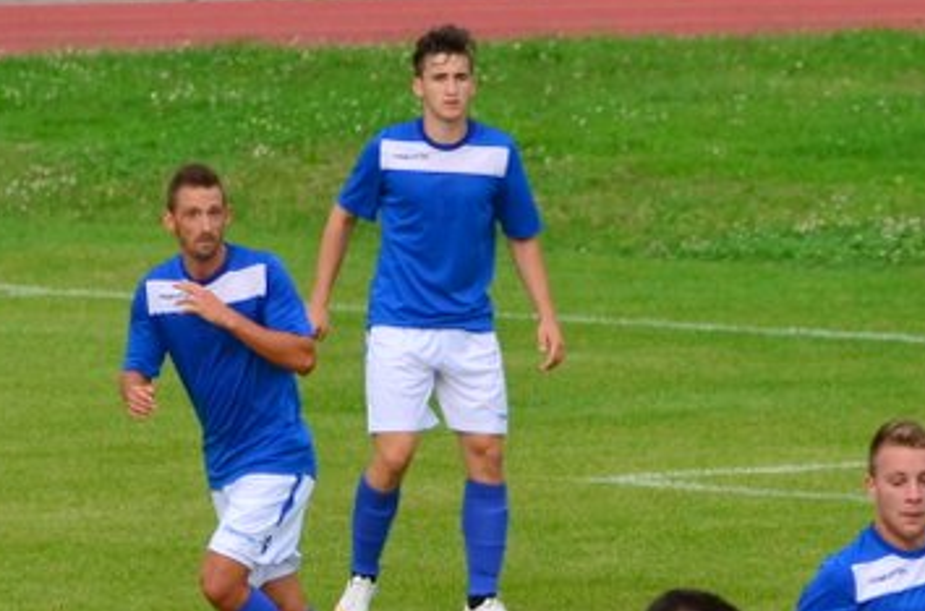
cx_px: 1030
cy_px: 900
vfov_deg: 1.3
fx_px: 27368
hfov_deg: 1.9
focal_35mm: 1068
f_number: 5.3
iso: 320
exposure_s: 1/640
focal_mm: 210
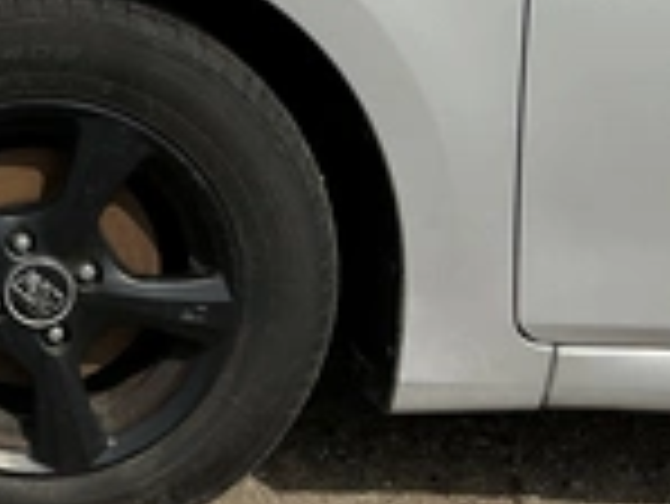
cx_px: -162
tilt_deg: -10.7
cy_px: 58
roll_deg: -3.5
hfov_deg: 23.4
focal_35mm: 75
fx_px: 1453
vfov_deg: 19.3
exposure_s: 1/3788
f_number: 1.8
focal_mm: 3
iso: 25
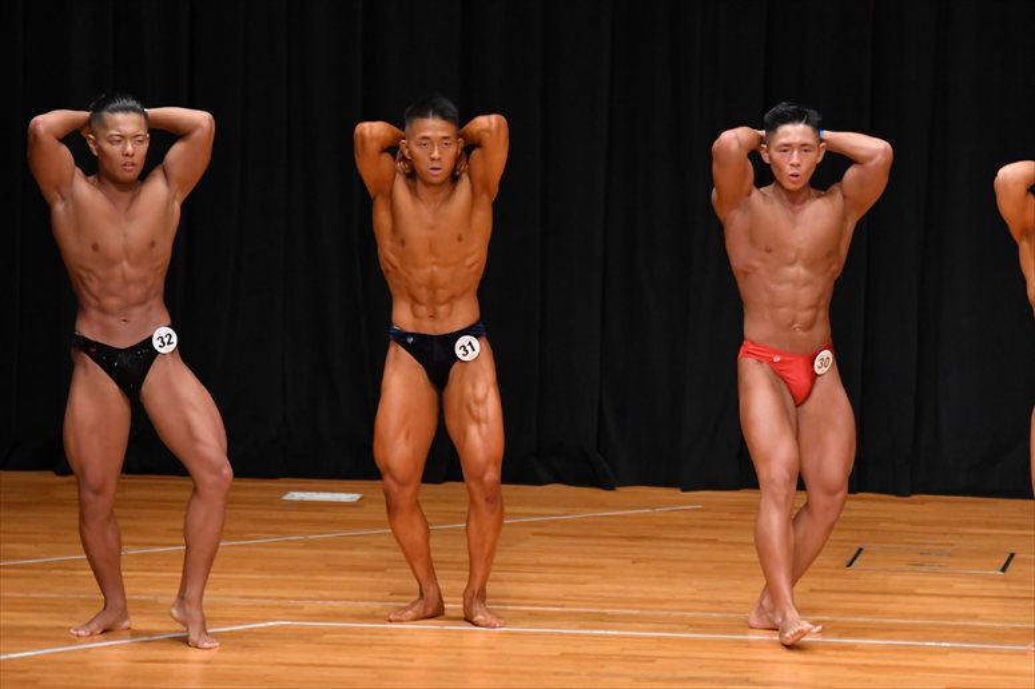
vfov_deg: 5.1
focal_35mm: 270
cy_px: 344
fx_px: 7759
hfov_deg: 7.6
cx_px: 518
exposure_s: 1/400
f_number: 5.6
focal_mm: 180
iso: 4000
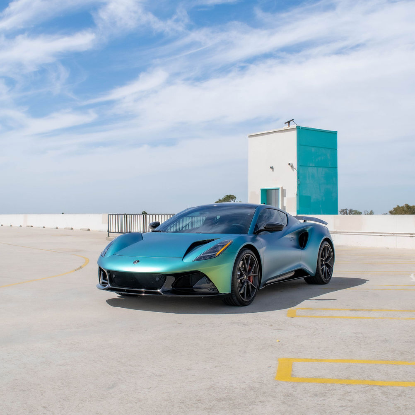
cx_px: 205
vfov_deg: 39.1
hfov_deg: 39.2
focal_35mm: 43
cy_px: 182
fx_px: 583
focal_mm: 22
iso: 360
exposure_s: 1/2000
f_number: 8
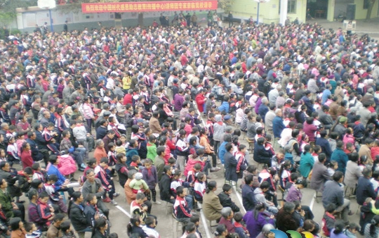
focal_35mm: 41
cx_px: 187
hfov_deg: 48.2
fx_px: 424
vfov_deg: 31.3
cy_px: 123
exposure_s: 1/130
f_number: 3.1
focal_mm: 6.3
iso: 219
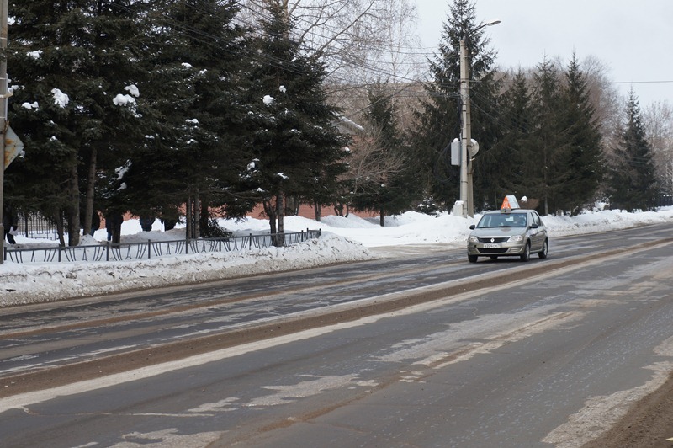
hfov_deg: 24.6
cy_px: 224
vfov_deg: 16.5
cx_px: 336
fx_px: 1541
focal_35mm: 82
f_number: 8
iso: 200
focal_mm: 55
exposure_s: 1/200
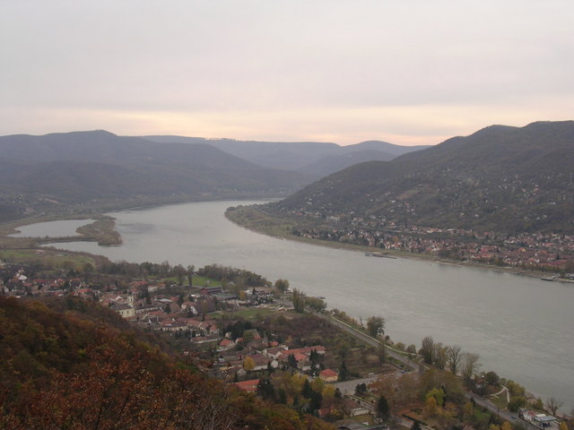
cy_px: 215
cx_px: 287
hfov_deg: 38.9
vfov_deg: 29.7
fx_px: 813
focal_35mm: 49
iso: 100
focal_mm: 7.5
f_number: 3.1
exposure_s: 1/225
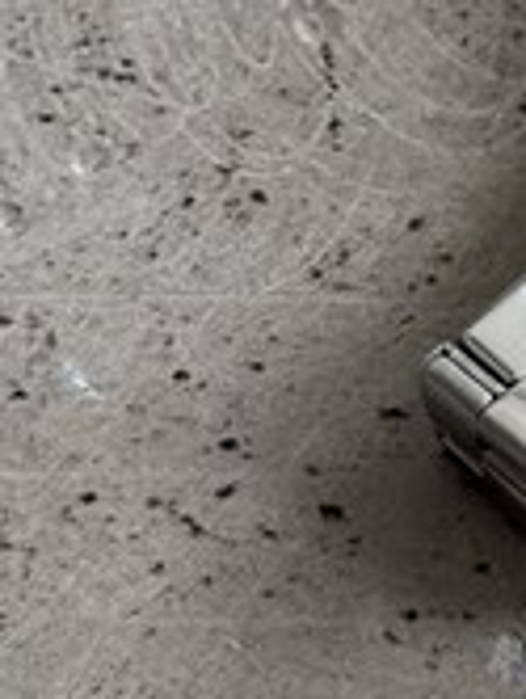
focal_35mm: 231
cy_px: -105
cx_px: 1187
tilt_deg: -59.7
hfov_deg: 6.2
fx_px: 4668
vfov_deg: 8.5
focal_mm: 6.76
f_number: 1.78
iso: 100
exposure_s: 1/351
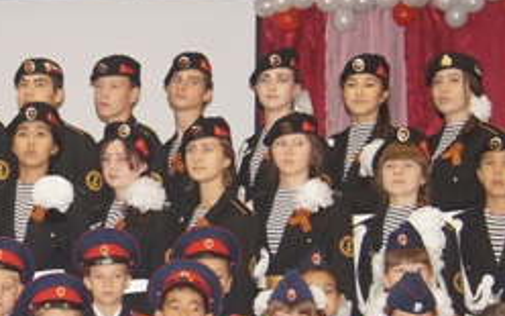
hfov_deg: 16.0
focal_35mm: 128
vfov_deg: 10.2
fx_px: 1762
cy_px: 319
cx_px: -14
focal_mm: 26
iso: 1250
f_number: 4.5
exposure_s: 1/100
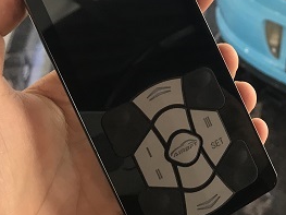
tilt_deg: -30.8
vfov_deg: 22.5
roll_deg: +4.3
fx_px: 529
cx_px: 278
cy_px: 36
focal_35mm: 64
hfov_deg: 28.6
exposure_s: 1/33
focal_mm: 3.99
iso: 32
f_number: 1.8
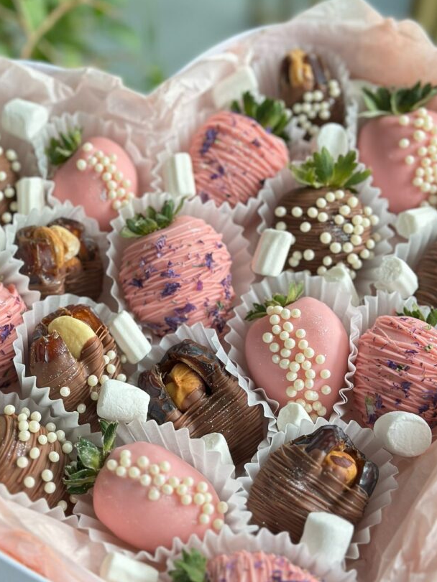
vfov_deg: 27.4
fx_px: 1195
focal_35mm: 71
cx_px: 124
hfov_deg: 20.6
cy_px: 255
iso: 80
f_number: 1.78
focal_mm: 6.86
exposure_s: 1/191
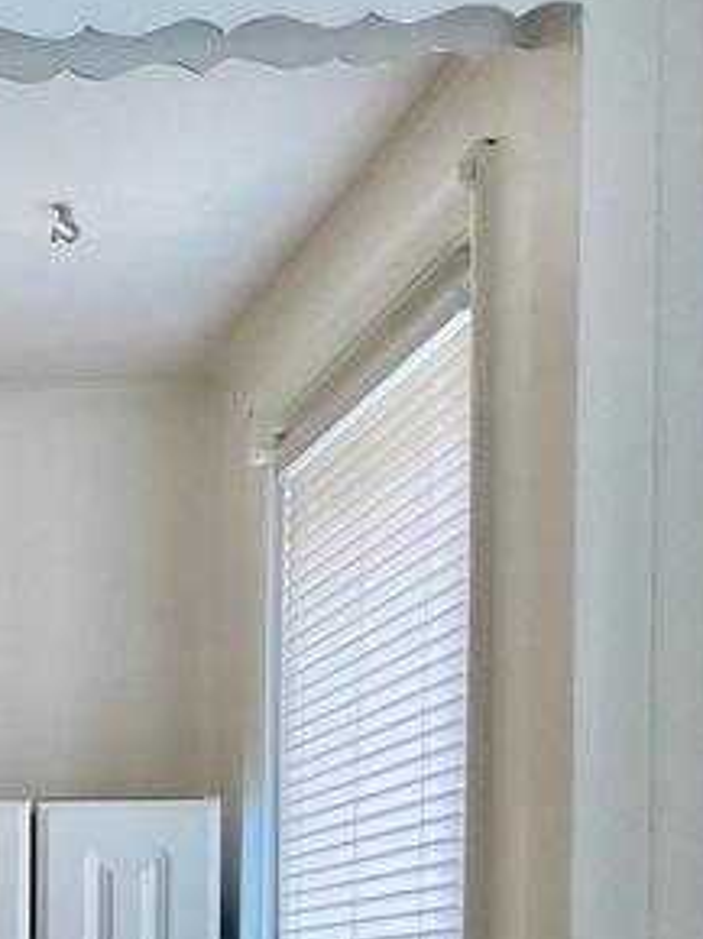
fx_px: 2685
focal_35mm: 99
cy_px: 1013
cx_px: -651
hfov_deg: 13.1
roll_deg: -0.6
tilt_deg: +0.9
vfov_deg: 19.1
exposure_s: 1/120
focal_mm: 3.99
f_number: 1.8
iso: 80
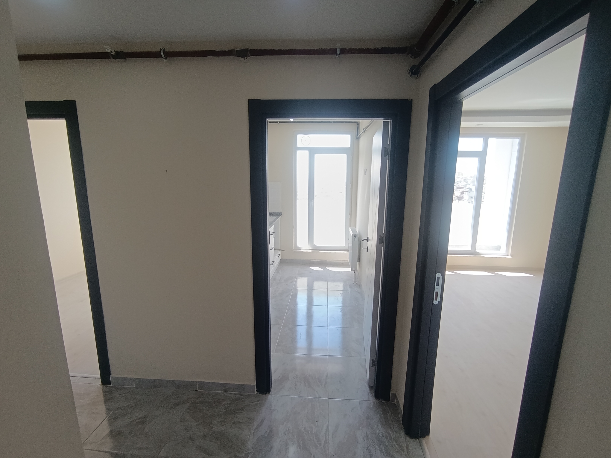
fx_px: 282
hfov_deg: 94.5
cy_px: 229
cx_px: 306
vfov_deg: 78.1
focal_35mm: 16
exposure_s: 1/100
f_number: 2.2
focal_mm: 1.65
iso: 80
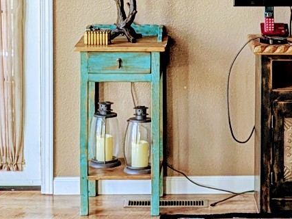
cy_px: -22
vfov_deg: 9.8
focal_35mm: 150
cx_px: 248
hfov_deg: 13.1
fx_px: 1265
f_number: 1.89
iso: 45
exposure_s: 1/120
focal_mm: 5.43
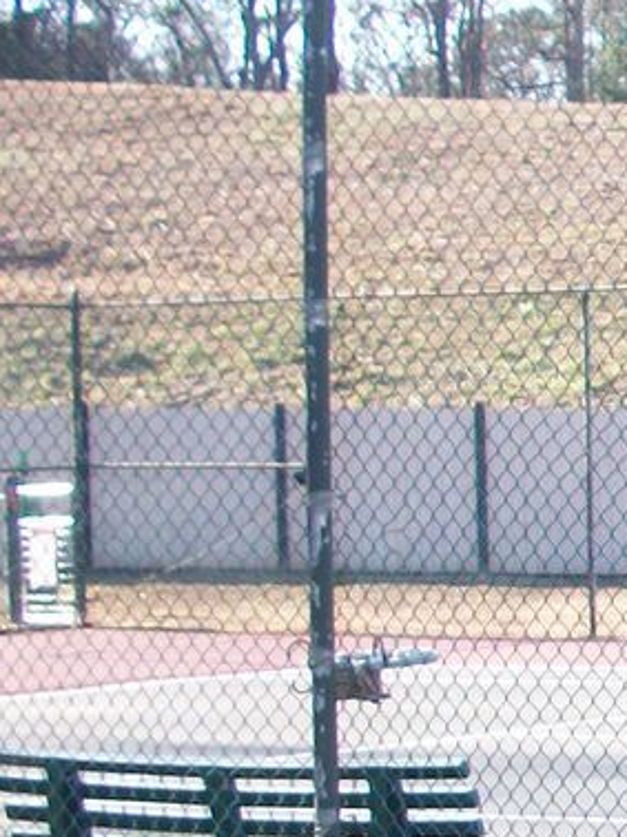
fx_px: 3361
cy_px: 601
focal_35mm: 139
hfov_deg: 9.4
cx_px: 1553
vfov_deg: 14.2
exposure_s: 1/160
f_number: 3.1
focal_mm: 6.3
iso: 80
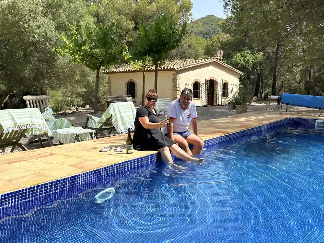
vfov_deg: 56.8
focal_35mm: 24
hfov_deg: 71.6
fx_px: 225
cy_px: 122
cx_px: 162
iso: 80
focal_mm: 6.86
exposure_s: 1/3597
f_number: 1.78
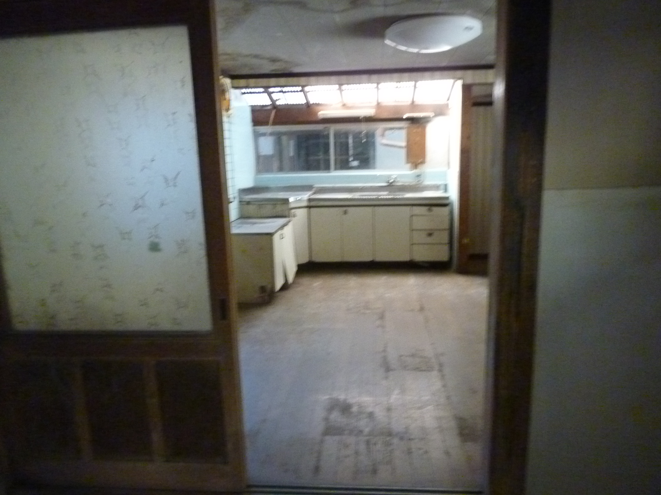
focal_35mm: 25
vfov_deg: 54.9
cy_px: 248
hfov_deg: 69.4
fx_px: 477
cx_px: 330
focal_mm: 4.1
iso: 800
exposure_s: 1/20
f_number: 3.3
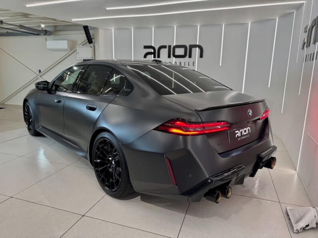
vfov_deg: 56.8
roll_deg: -0.3
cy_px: 119
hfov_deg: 71.6
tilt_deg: -11.5
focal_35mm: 24
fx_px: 220
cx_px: 159
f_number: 1.78
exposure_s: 1/100
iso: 160
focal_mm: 6.76
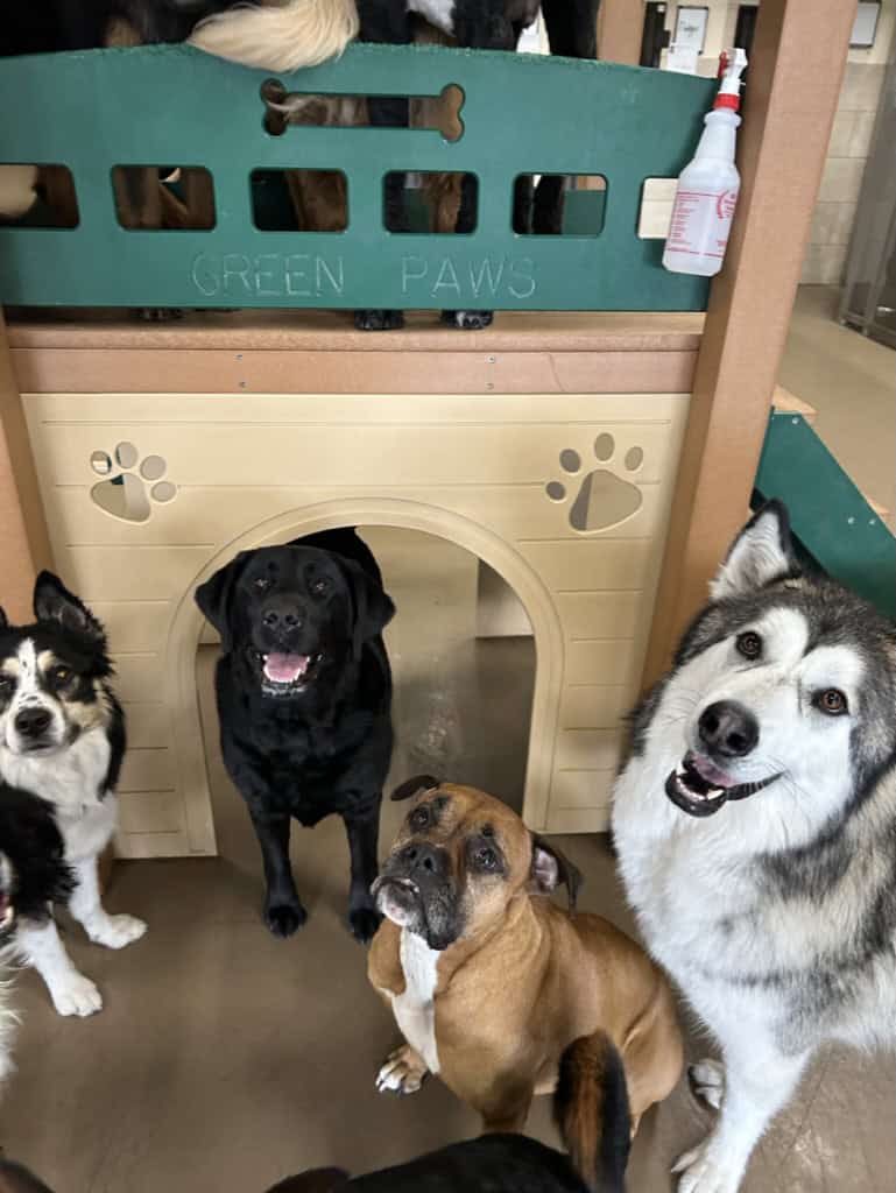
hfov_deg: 53.1
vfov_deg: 67.3
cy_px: 596
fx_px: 897
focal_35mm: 26
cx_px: 448
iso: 250
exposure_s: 1/60
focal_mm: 5.7
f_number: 1.5
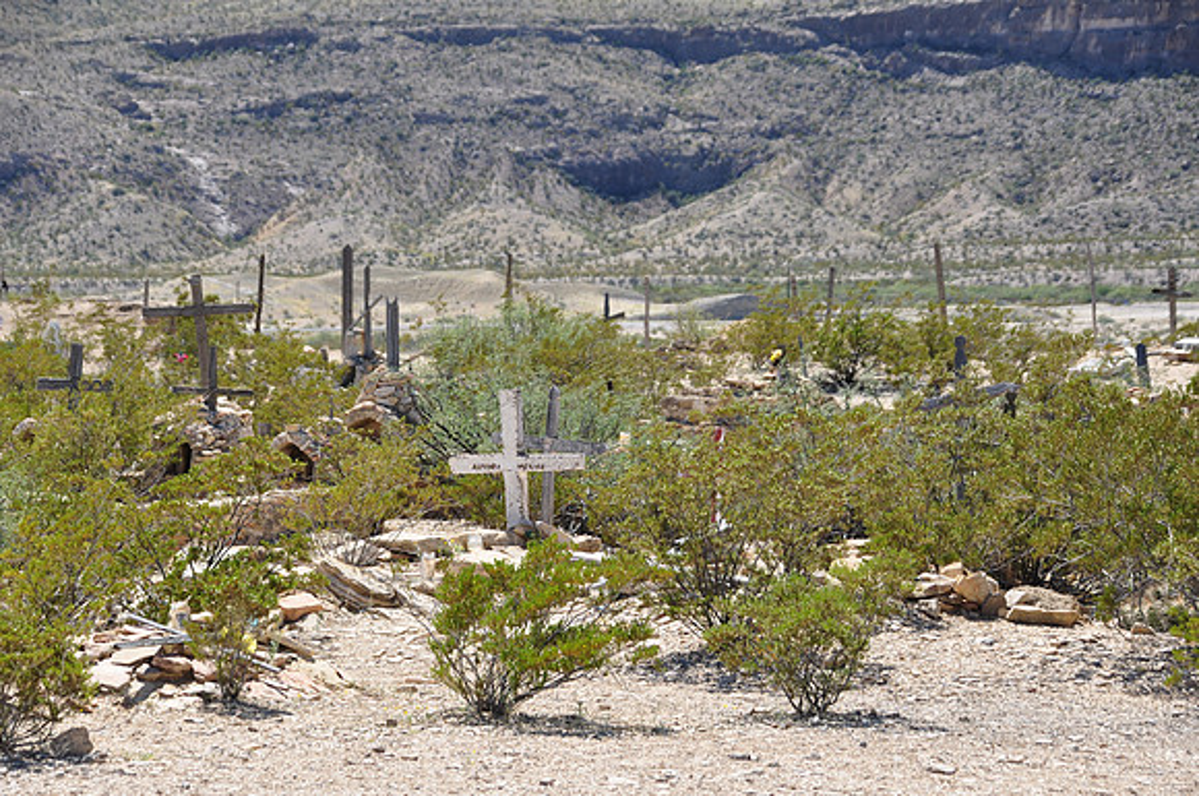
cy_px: 398
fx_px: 4889
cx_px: 600
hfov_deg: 14.0
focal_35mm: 147
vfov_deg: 9.3
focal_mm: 98
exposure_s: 1/200
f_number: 10
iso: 200
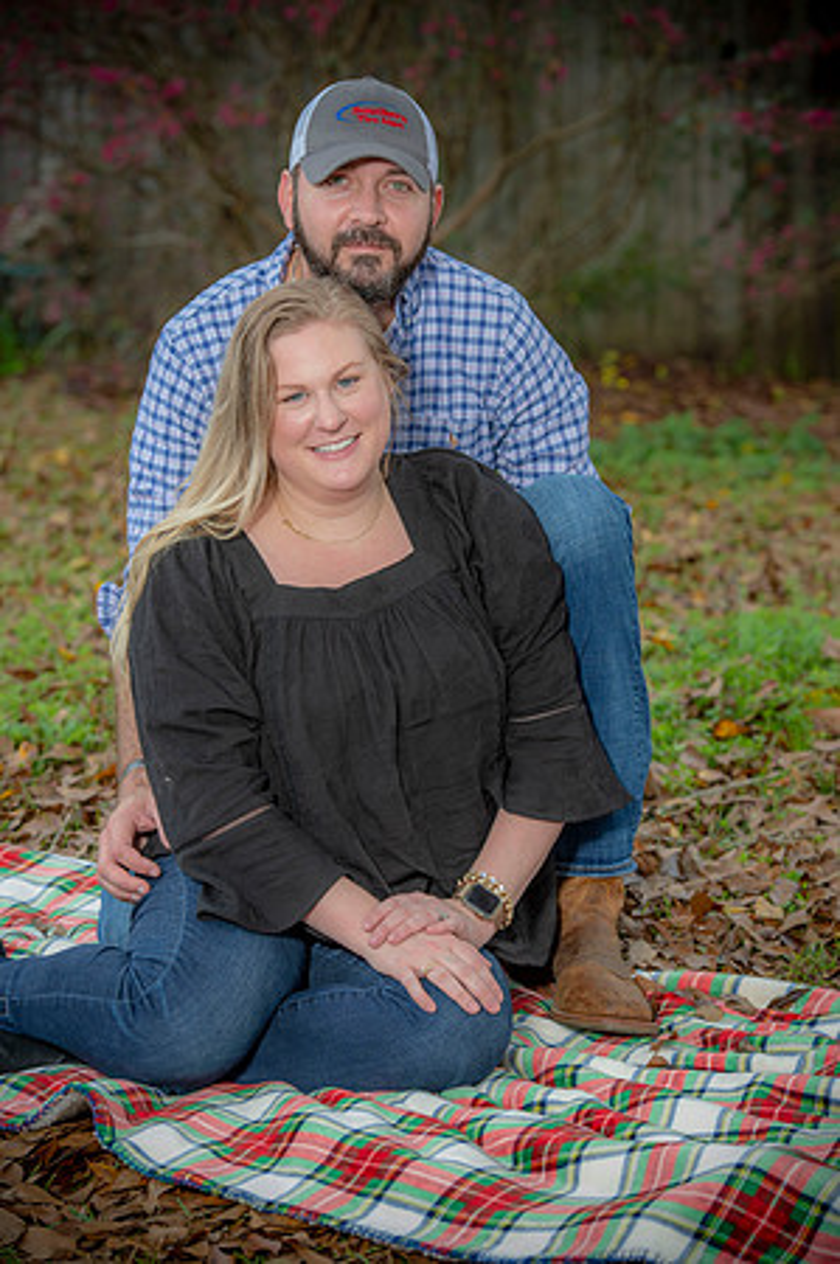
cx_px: 420
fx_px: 3929
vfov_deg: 18.3
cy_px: 632
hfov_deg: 12.2
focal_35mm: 112
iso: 160
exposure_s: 1/200
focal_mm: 112
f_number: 5
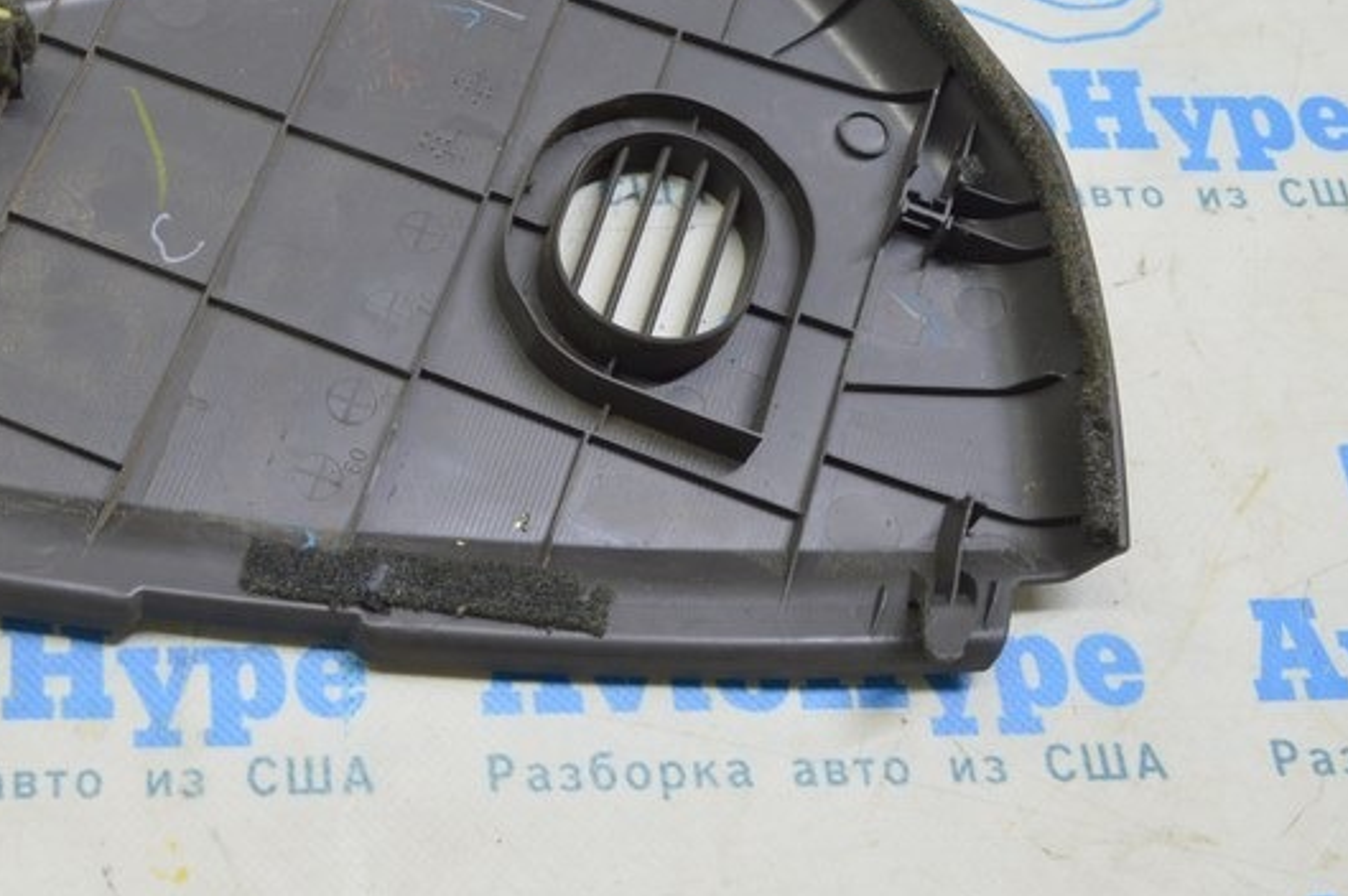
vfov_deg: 22.2
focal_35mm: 61
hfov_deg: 31.2
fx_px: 2281
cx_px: 104
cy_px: 345
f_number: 5.6
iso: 400
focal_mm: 21
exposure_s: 1/20
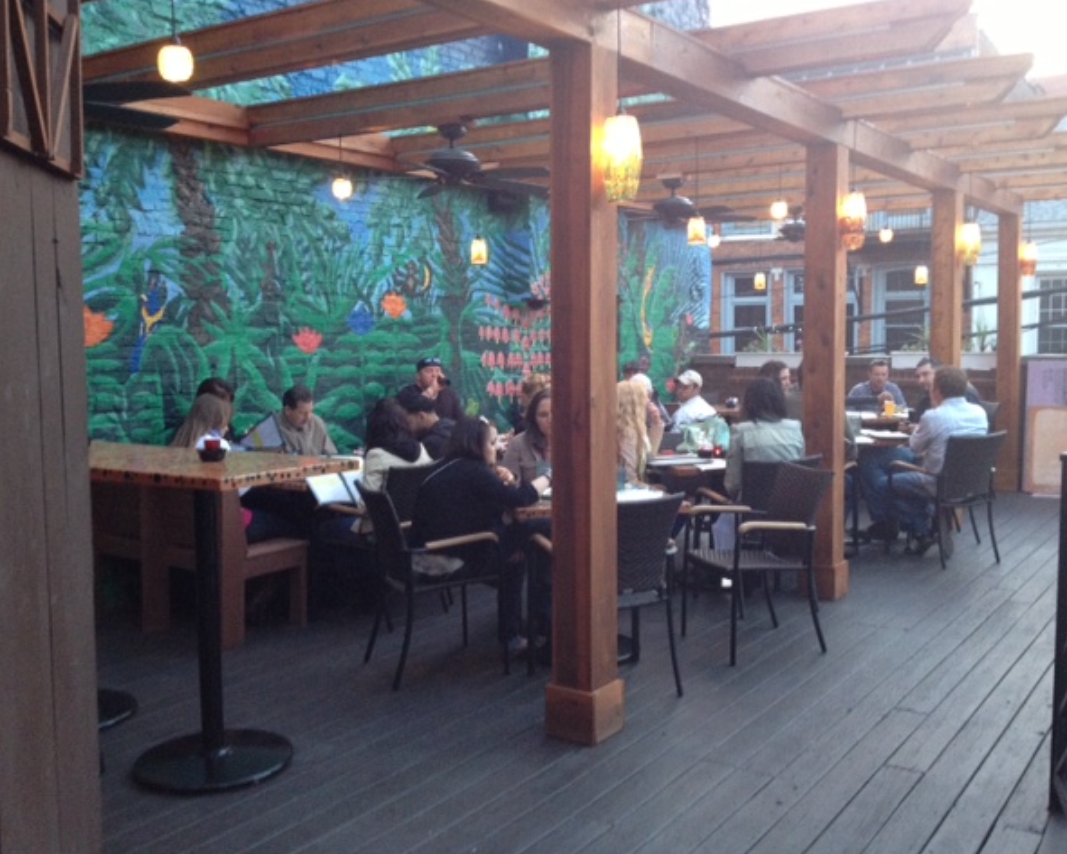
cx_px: 561
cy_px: 426
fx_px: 1169
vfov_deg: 40.1
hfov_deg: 49.1
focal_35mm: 37
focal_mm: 4.28
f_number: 2.4
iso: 250
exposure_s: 1/20
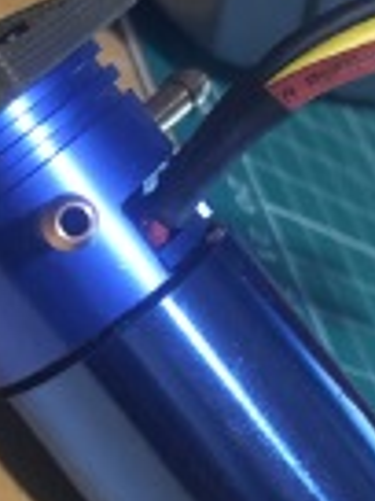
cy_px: 309
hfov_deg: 16.4
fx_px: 1228
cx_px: -118
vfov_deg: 23.0
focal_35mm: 85
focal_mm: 4.15
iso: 250
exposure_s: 1/17
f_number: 2.2
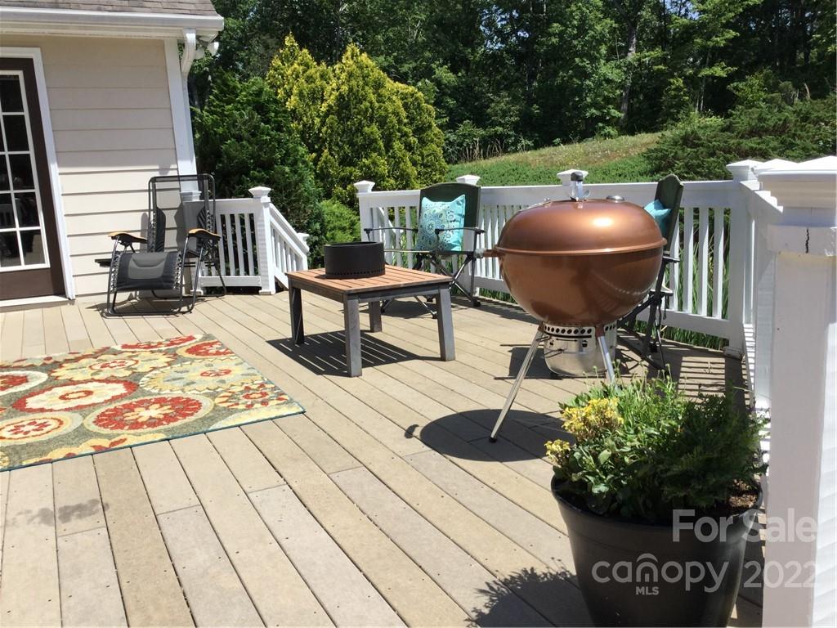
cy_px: 314
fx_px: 750
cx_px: 418
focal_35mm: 31
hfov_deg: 58.4
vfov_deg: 45.4
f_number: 2.4
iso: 25
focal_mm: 3.3
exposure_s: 1/1006
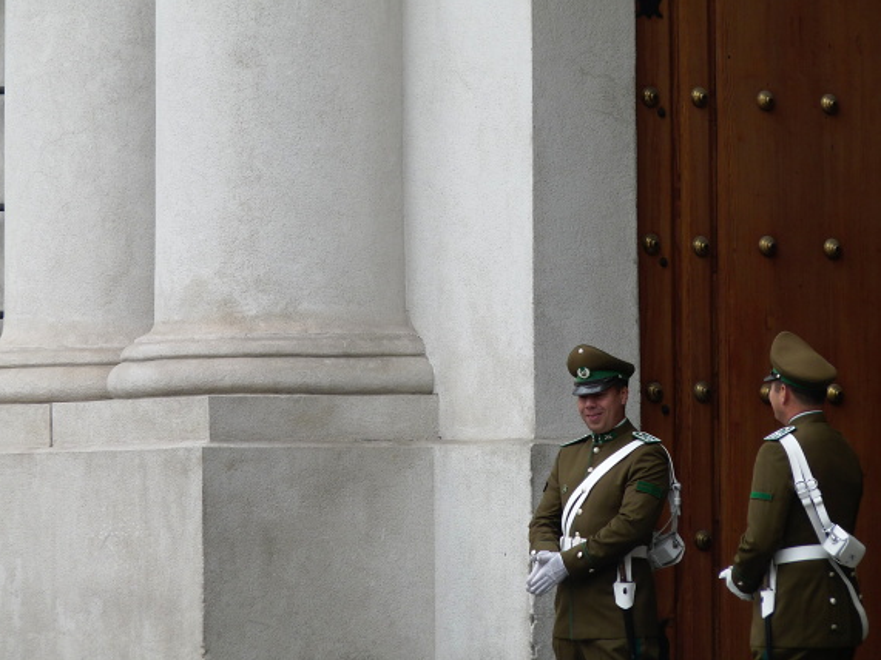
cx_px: 439
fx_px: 7506
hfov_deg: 6.7
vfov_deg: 5.0
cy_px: 329
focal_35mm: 295
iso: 100
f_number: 4.5
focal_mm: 52.1
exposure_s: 1/250
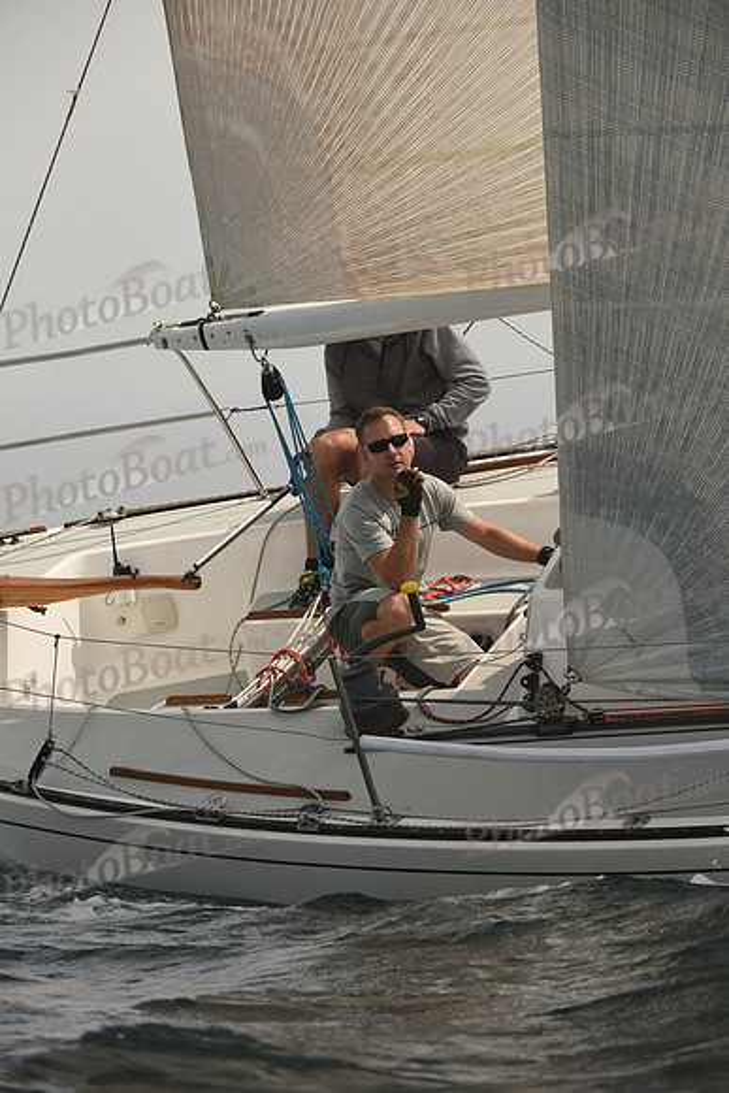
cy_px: 546
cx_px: 364
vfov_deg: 7.6
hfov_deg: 5.1
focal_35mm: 270
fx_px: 8196
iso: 250
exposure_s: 1/800
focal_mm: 270
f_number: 7.1
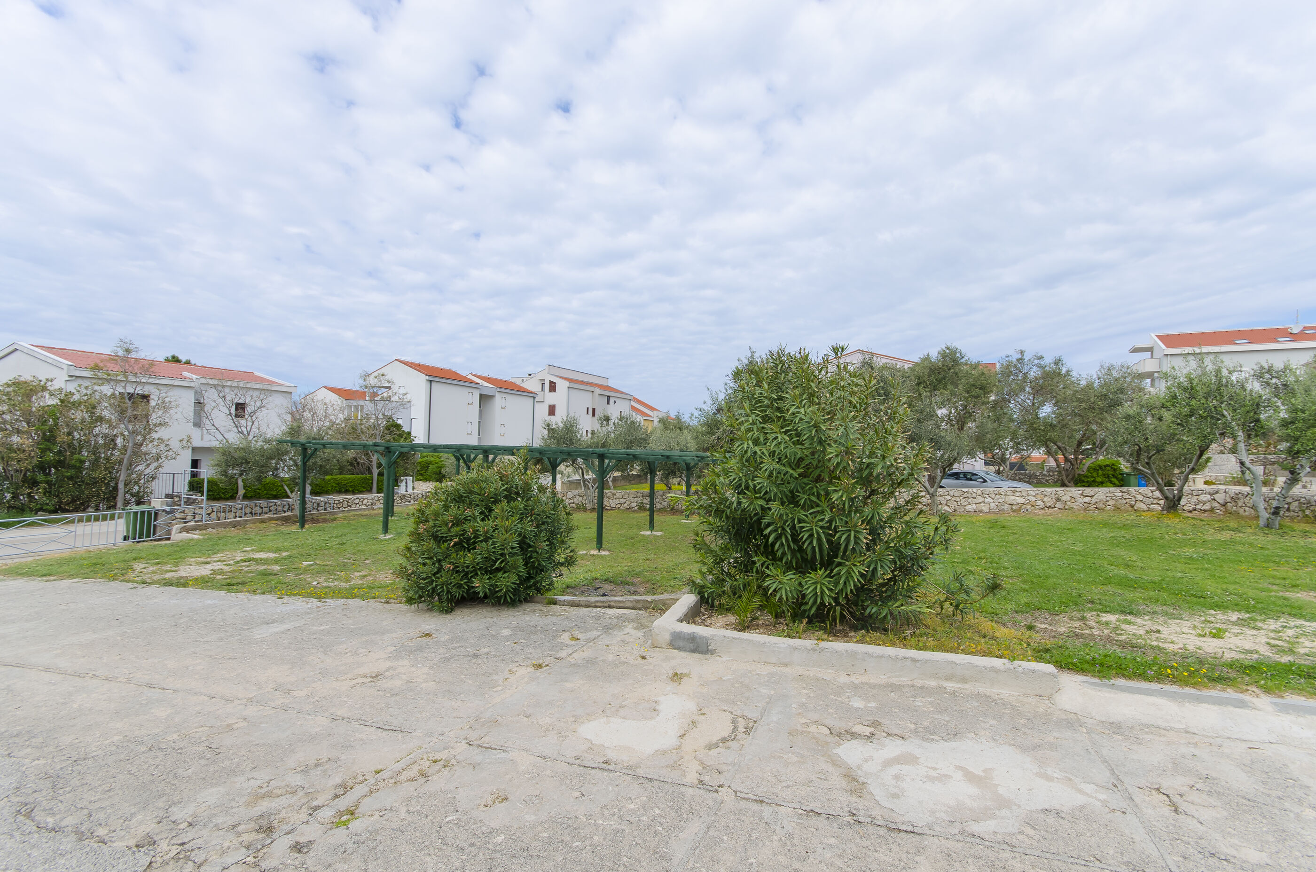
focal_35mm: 15
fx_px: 547
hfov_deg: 100.5
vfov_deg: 77.1
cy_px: 436
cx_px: 658
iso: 100
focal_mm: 10
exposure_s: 1/250
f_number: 8
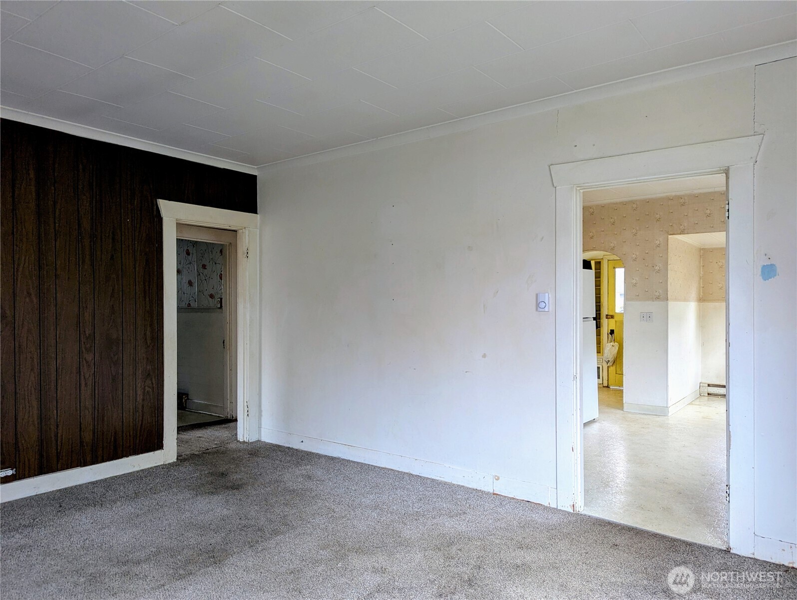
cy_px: 300
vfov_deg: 56.9
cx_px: 398
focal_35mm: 24
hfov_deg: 71.5
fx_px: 553
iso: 104
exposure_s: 1/44.3
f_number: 1.85
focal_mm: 6.81
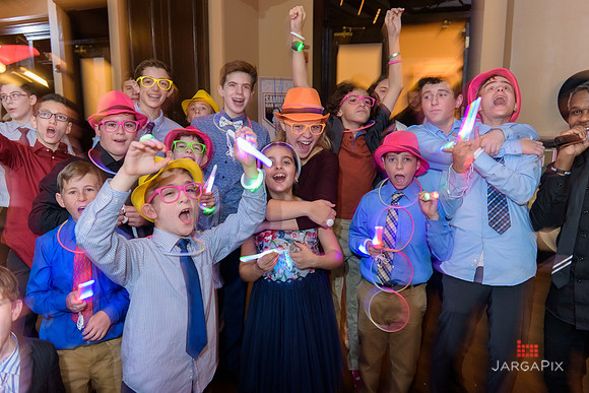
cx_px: 294
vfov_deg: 37.9
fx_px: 573
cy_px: 196
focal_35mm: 35
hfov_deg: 54.4
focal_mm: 35
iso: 1600
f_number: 3.2
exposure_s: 1/25
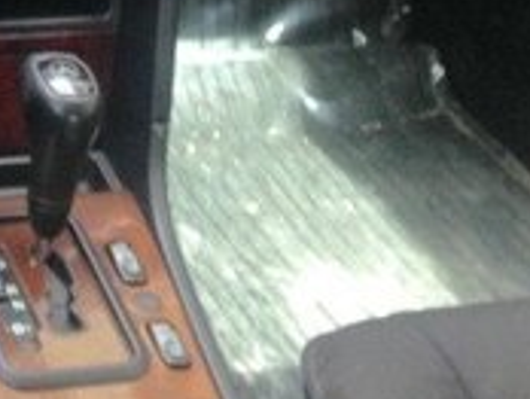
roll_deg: -9.8
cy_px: -221
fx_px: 1916
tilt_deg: -27.7
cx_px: -149
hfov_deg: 15.1
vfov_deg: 11.3
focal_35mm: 125
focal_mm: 4.12
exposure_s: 1/120
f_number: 2.4
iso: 100
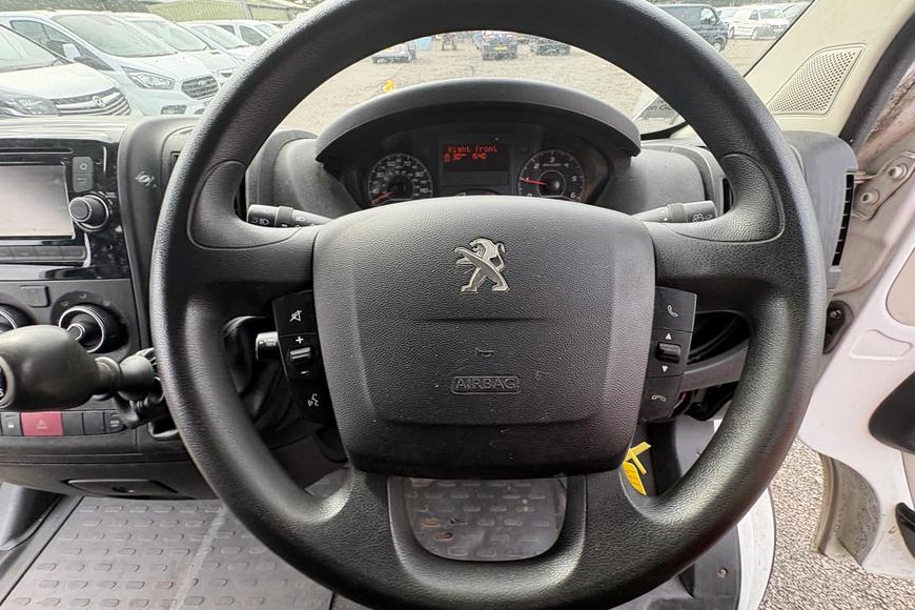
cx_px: 464
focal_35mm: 15
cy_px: 327
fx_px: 381
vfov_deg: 77.2
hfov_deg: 100.4
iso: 100
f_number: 2.2
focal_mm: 2.22
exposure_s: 1/142
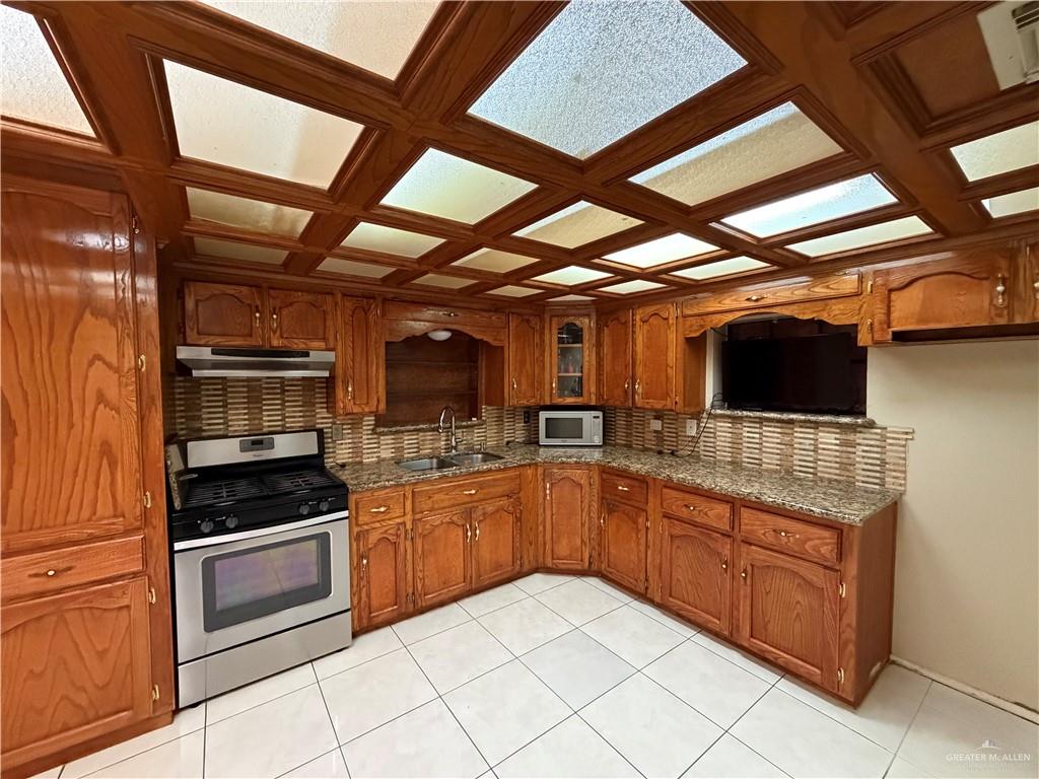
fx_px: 420
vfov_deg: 85.7
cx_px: 520
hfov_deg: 102.1
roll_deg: +1.0
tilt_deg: -2.7
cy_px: 390
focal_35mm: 14
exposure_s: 1/60
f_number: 2.2
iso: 800
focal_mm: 2.22
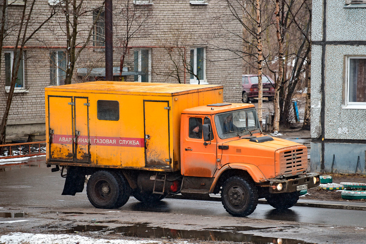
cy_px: 122
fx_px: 2236
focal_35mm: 220
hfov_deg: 9.4
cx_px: 183
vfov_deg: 6.2
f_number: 5.3
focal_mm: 220
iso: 400
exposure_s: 1/250
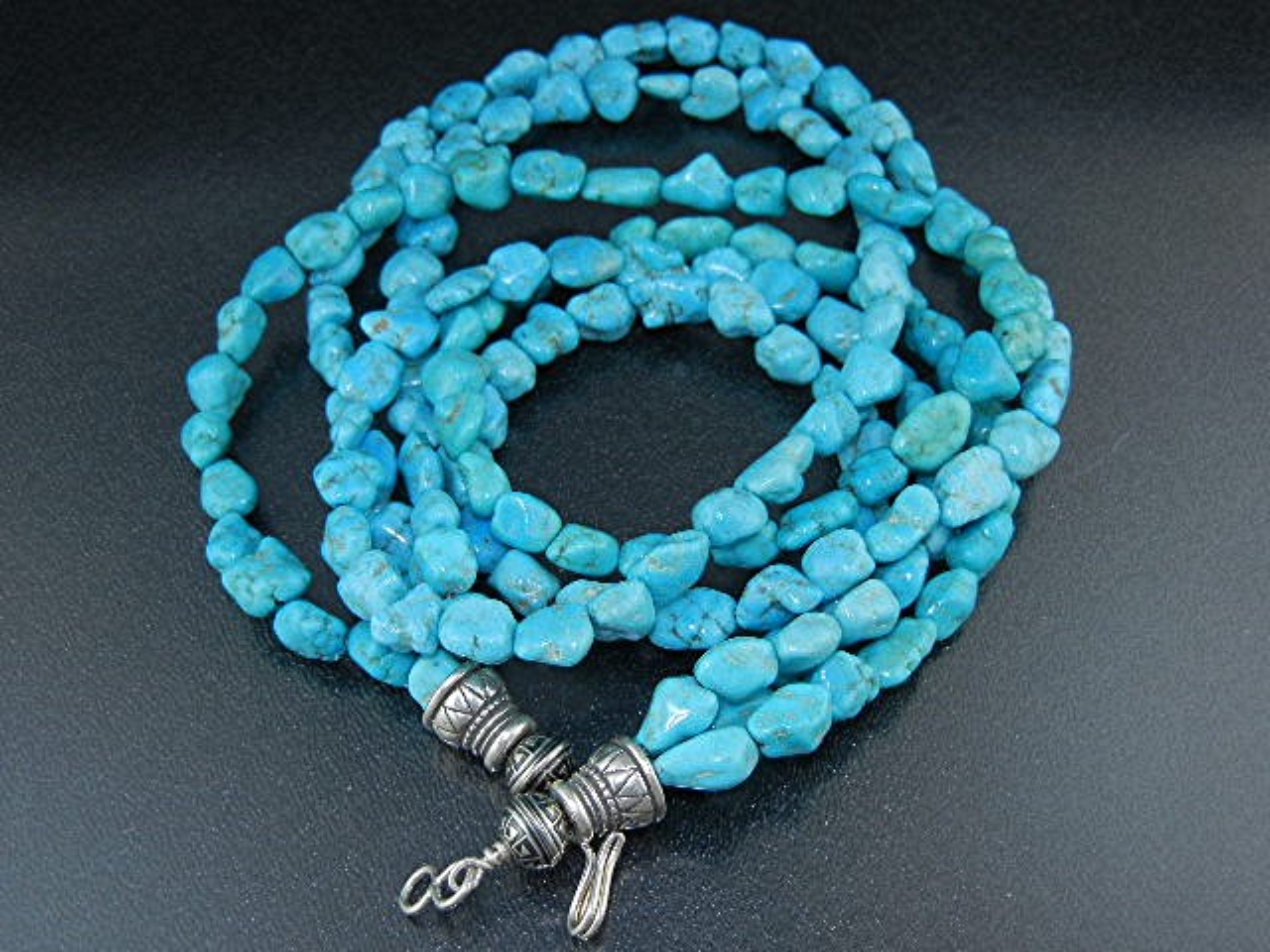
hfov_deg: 42.1
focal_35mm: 45
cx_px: 635
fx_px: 1651
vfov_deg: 32.2
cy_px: 476
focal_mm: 8.1
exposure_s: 1/30
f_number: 3.8
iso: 200
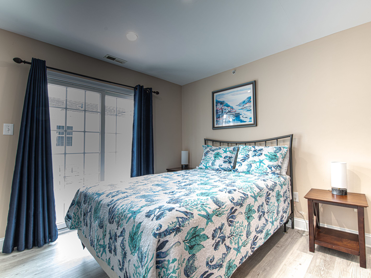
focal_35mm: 16
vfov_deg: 77.3
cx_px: 204
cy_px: 138
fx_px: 174
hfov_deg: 93.3
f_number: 9
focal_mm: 14
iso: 64
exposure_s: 1.3
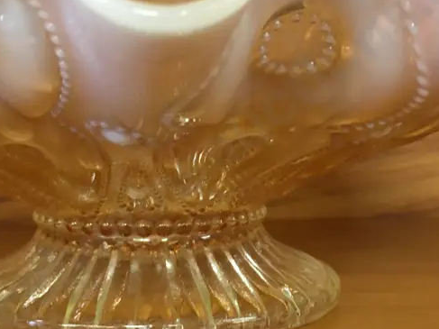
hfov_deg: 31.6
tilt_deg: -3.2
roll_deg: +0.4
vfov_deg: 24.0
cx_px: 184
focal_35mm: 61
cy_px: 179
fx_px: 773
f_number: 2.2
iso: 80
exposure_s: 1/17
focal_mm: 4.15
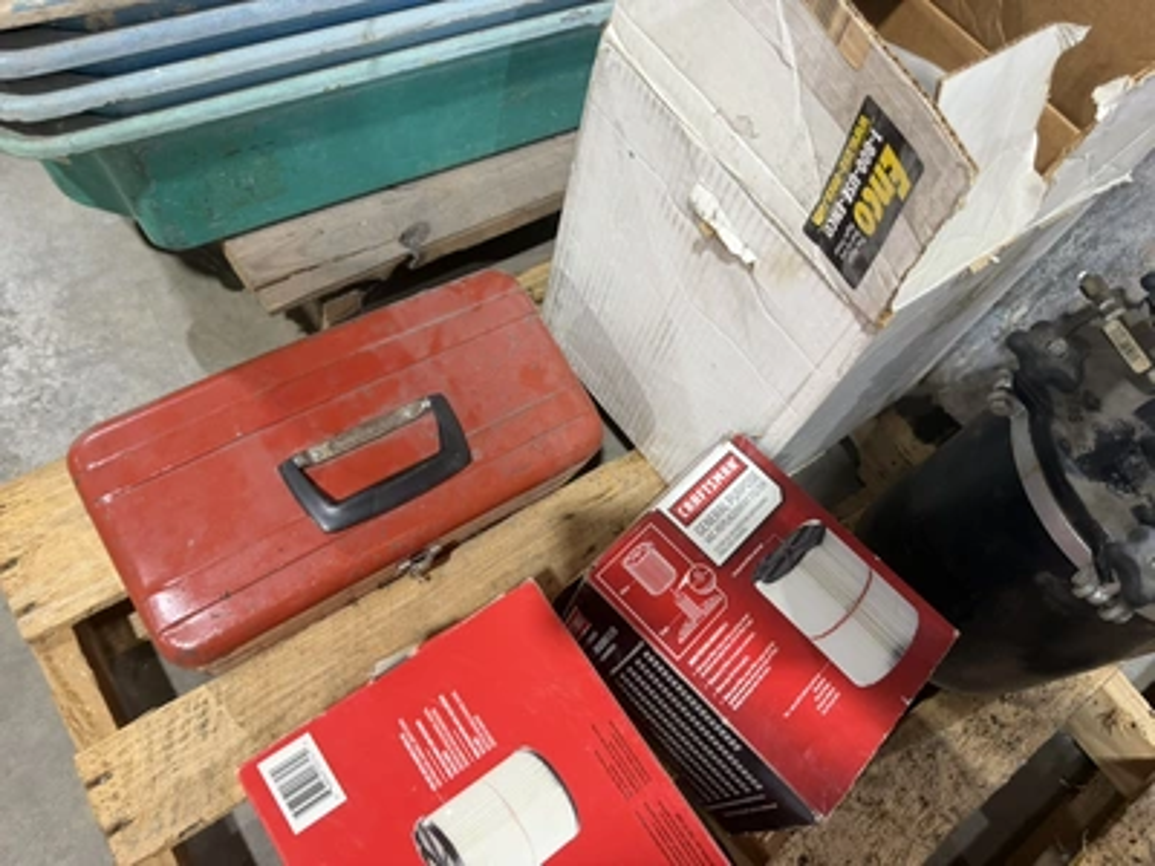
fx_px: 801
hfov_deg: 71.6
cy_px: 433
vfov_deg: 56.8
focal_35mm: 24
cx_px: 578
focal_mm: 6.76
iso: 200
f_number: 1.78
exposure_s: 1/90
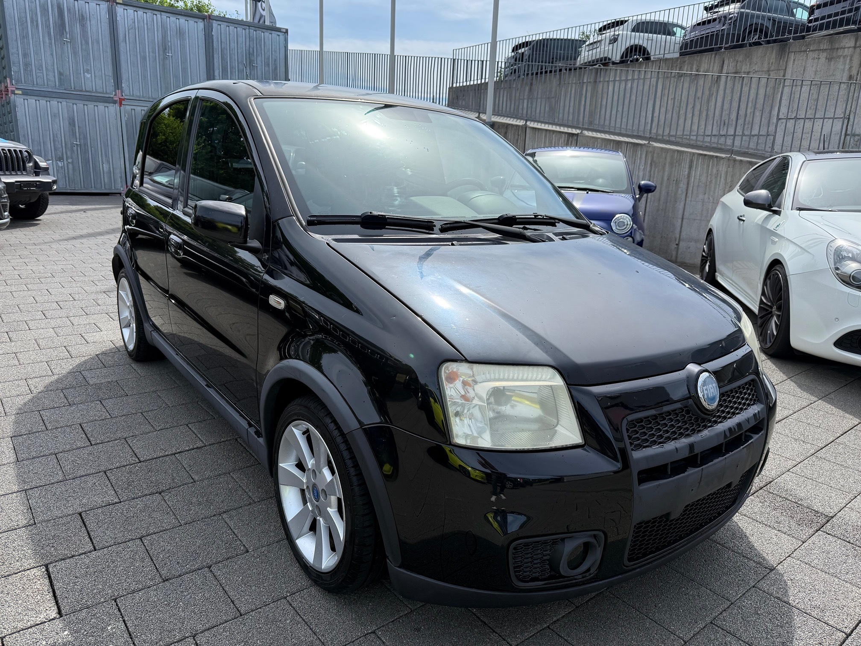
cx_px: 430
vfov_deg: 56.8
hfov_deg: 71.6
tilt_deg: -15.6
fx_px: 597
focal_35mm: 24
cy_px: 323
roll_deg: -3.0
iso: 80
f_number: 1.78
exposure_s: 1/3584
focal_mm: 6.76
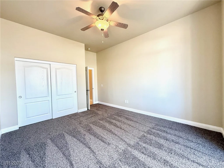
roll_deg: +1.7
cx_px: 112
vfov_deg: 85.7
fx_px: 91
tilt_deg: -1.8
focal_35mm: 14
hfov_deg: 102.1
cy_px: 84
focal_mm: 2.22
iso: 200
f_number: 2.2
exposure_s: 1/120
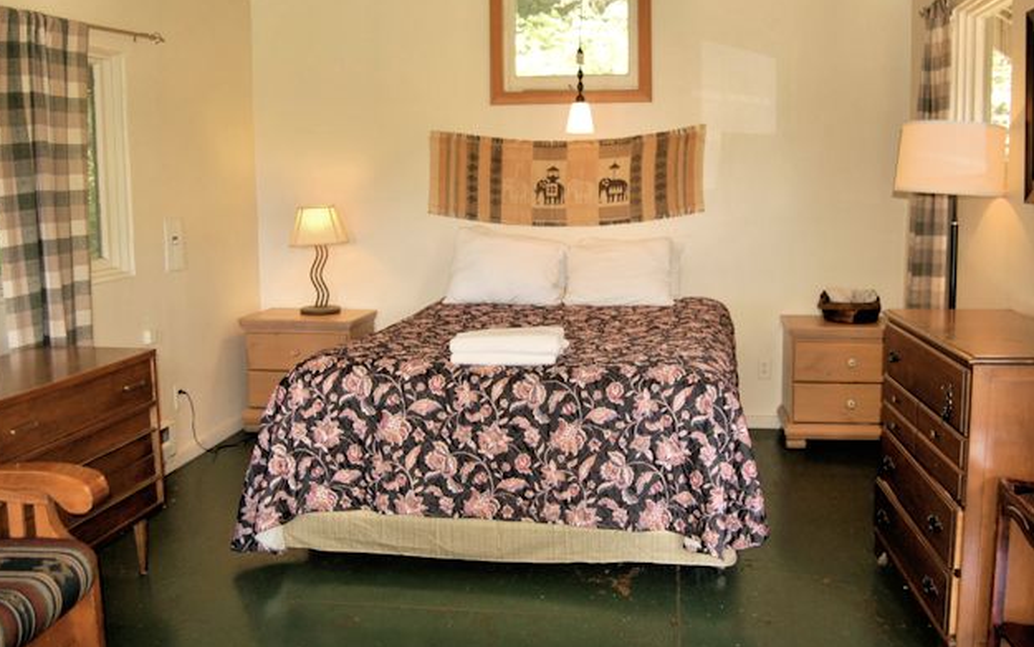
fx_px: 930
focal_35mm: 33
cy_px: 272
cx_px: 544
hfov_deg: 58.1
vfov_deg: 38.2
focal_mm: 18
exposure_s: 1/45
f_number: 3.5
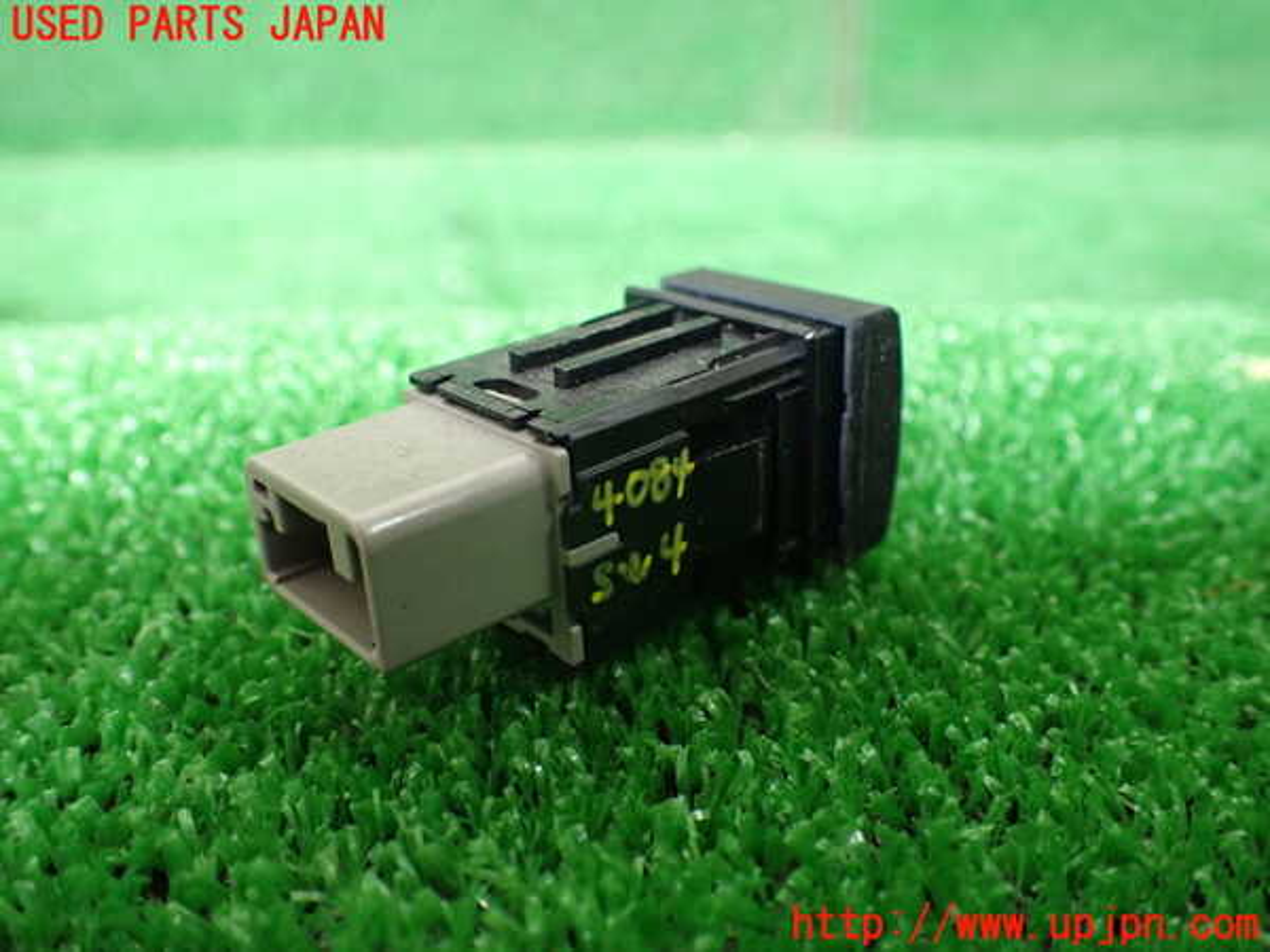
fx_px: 1101
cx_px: 635
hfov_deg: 60.0
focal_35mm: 30
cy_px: 476
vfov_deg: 46.8
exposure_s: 1/100
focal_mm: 5.4
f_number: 2.3
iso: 800
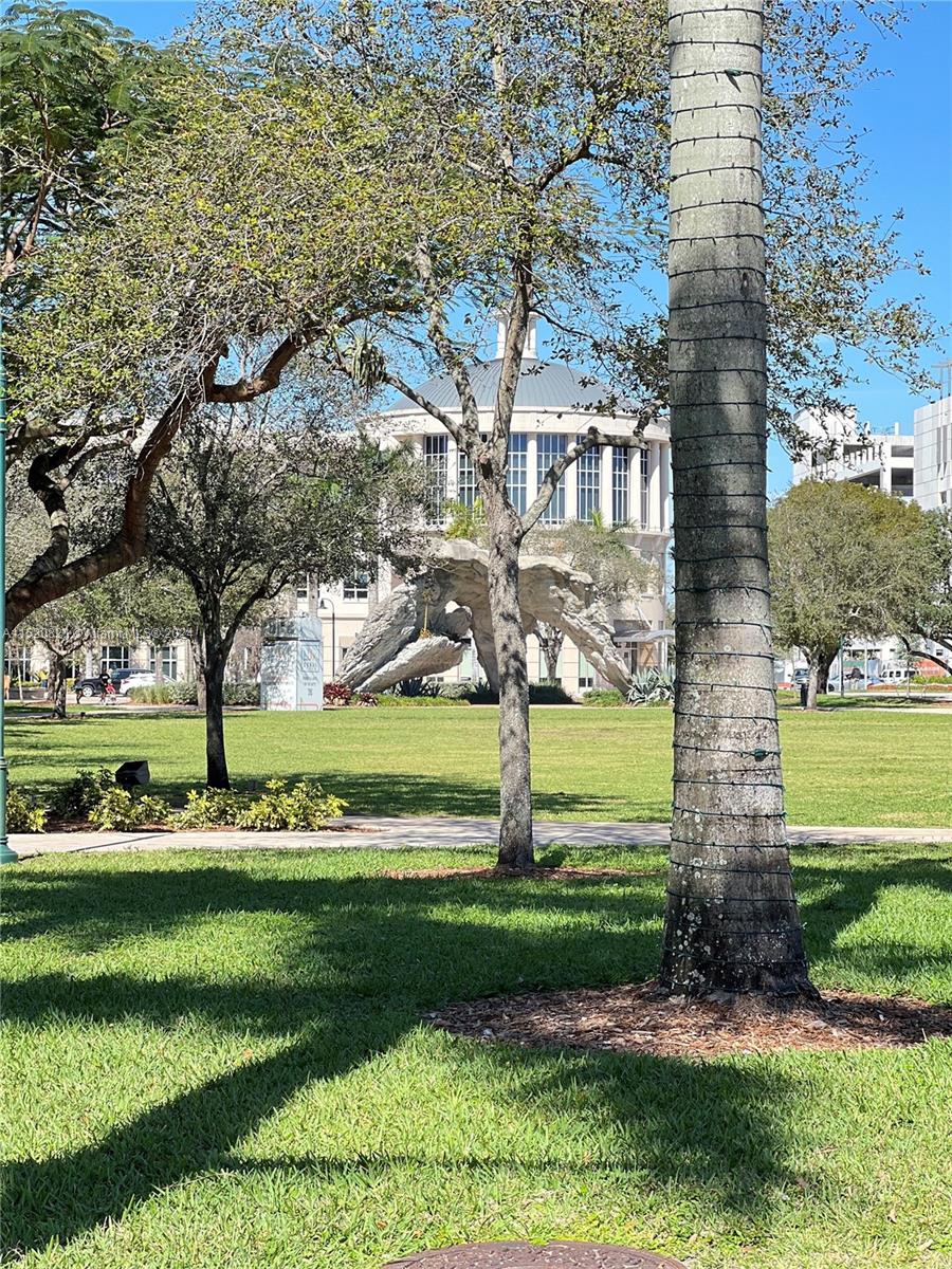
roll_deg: -1.2
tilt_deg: +2.4
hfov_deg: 19.1
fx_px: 2824
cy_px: 634
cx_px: 476
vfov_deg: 25.3
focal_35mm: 77
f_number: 2.8
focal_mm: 9
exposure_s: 1/215
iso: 32
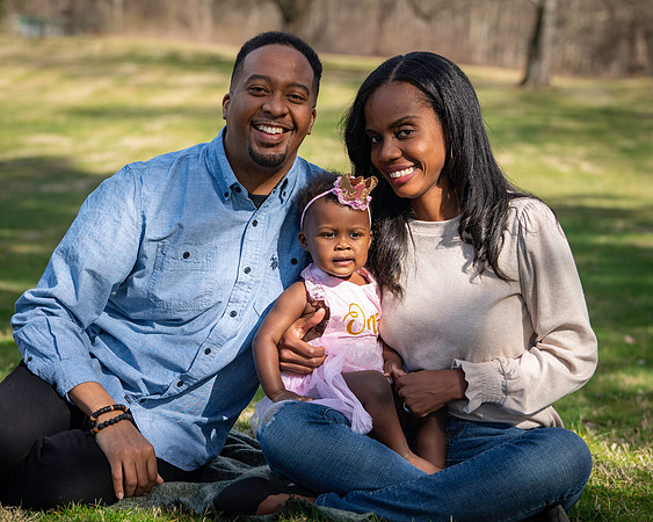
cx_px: 316
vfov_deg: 17.4
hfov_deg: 21.6
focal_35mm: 88
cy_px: 275
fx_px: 1709
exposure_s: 1/1250
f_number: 4
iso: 250
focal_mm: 70
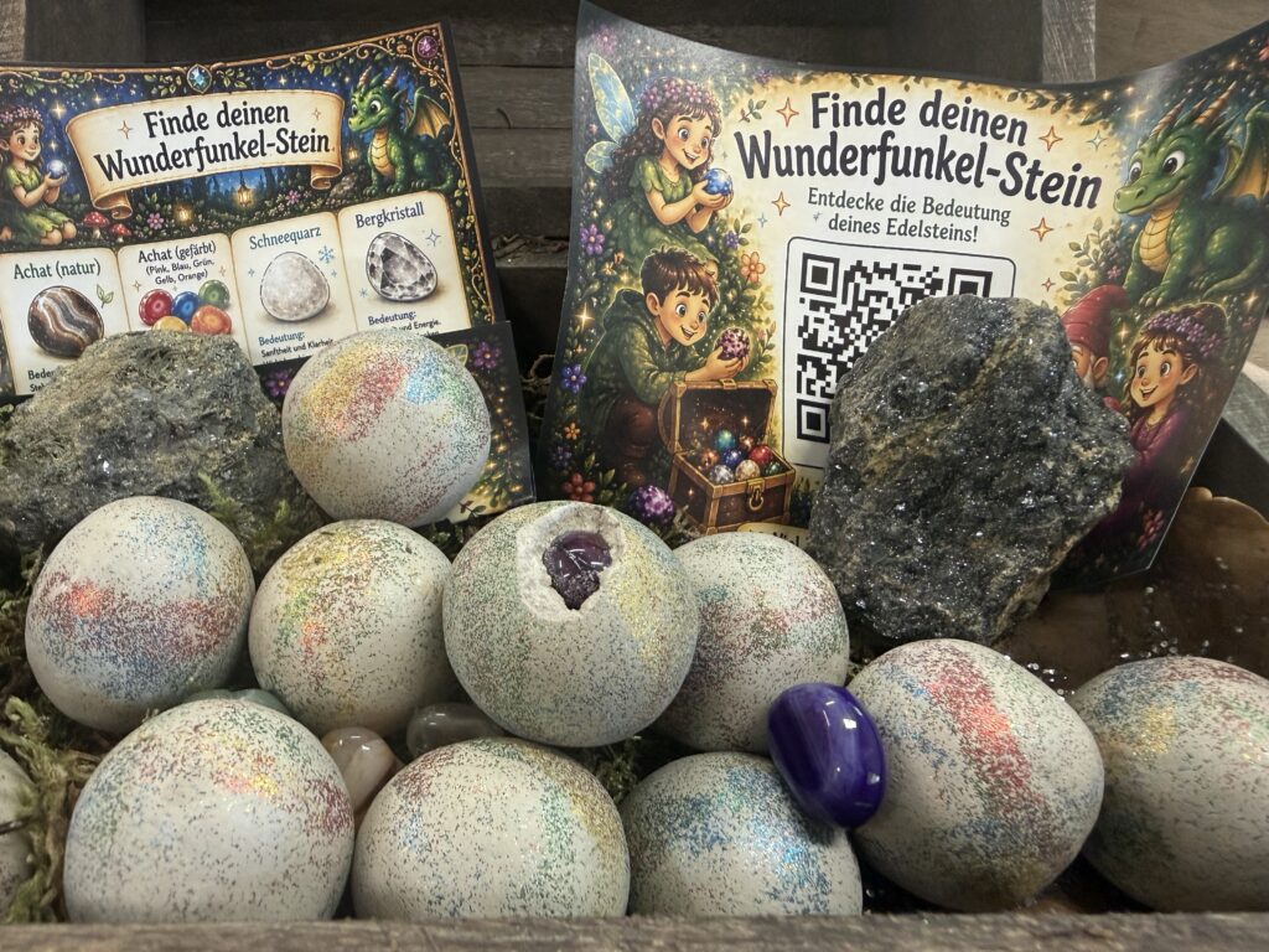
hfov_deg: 71.6
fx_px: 880
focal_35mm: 24
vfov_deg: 56.8
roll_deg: +0.1
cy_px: 476
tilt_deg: -42.4
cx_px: 634
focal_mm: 2.22
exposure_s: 1/100
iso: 250
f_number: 2.2
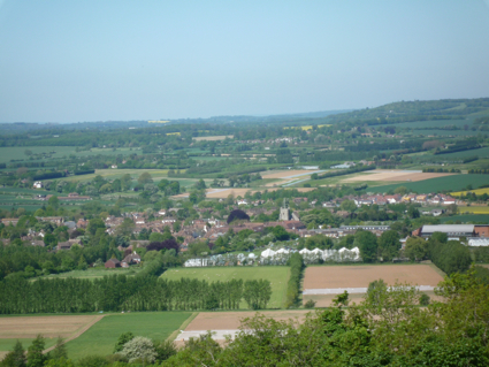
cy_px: 184
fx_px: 1766
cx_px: 244
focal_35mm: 125
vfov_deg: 11.9
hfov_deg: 15.8
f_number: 5.9
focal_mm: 22
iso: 100
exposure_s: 1/320
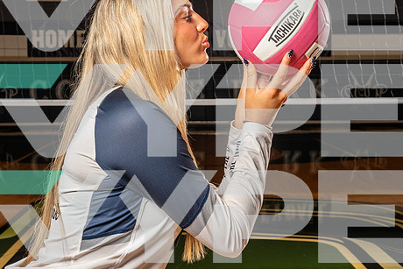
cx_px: 199
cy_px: 111
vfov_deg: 21.6
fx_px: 705
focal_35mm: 63
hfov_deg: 31.9
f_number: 11
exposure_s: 1/250
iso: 640
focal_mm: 50
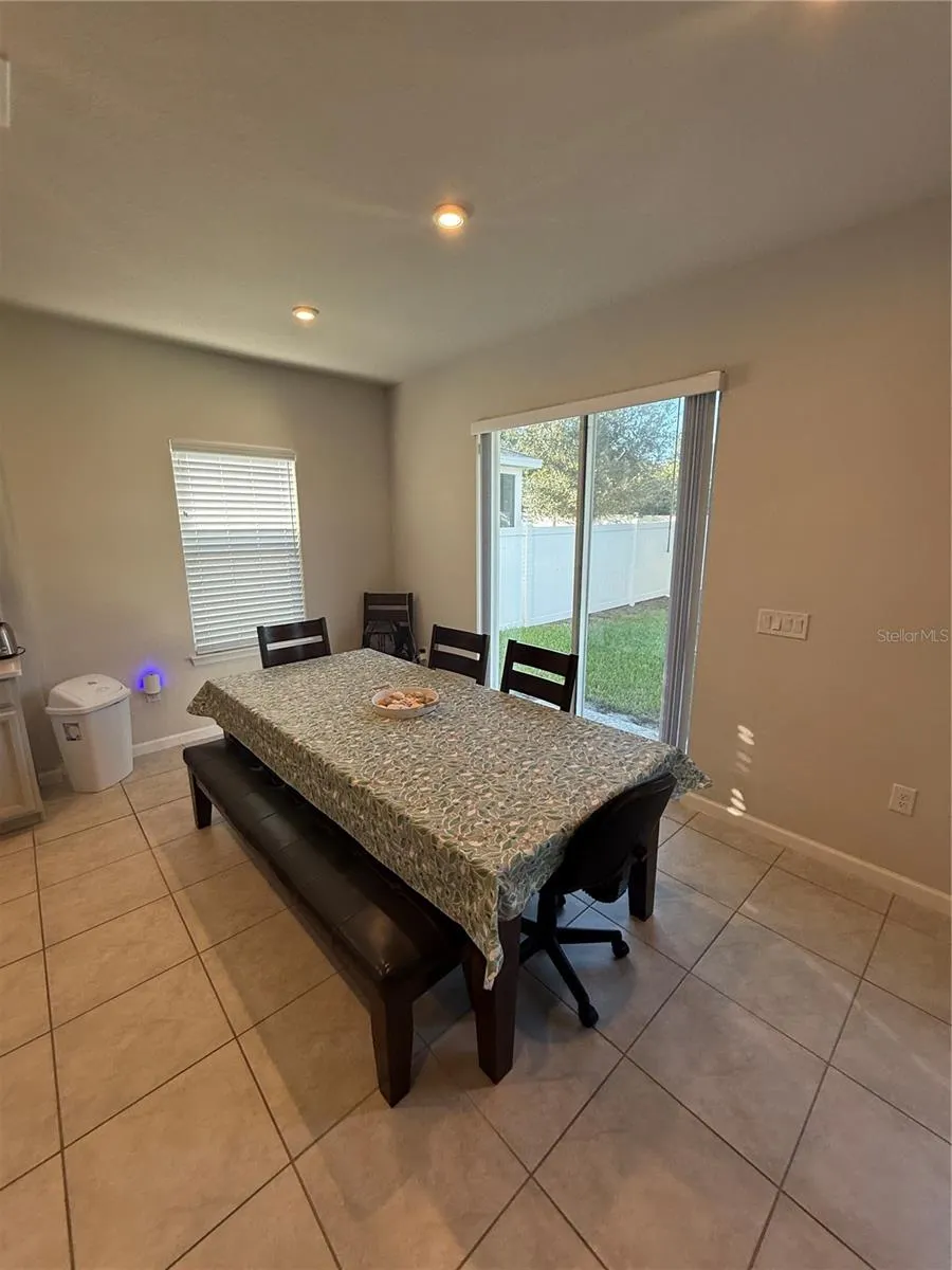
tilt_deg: -7.3
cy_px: 635
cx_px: 476
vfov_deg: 102.1
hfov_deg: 85.7
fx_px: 513
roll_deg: +0.5
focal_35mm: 14
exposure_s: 1/120
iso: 80
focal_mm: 2.22
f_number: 2.2
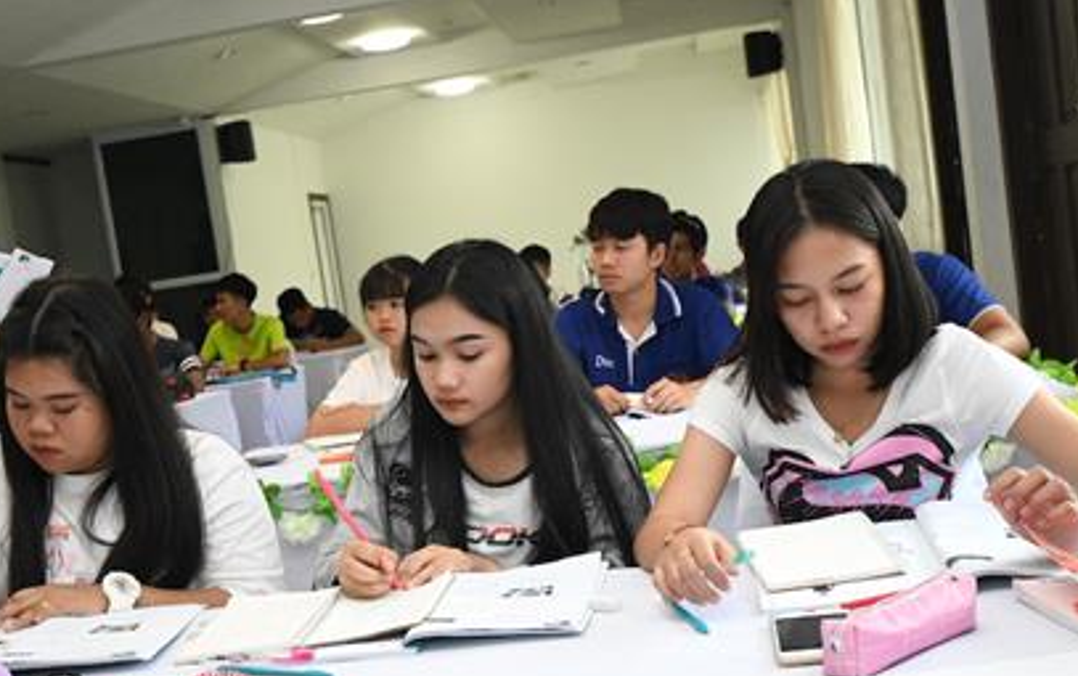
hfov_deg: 37.4
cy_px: 439
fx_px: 1588
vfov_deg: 23.9
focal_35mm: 54
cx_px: 442
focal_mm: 24
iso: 2500
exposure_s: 1/100
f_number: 4.5
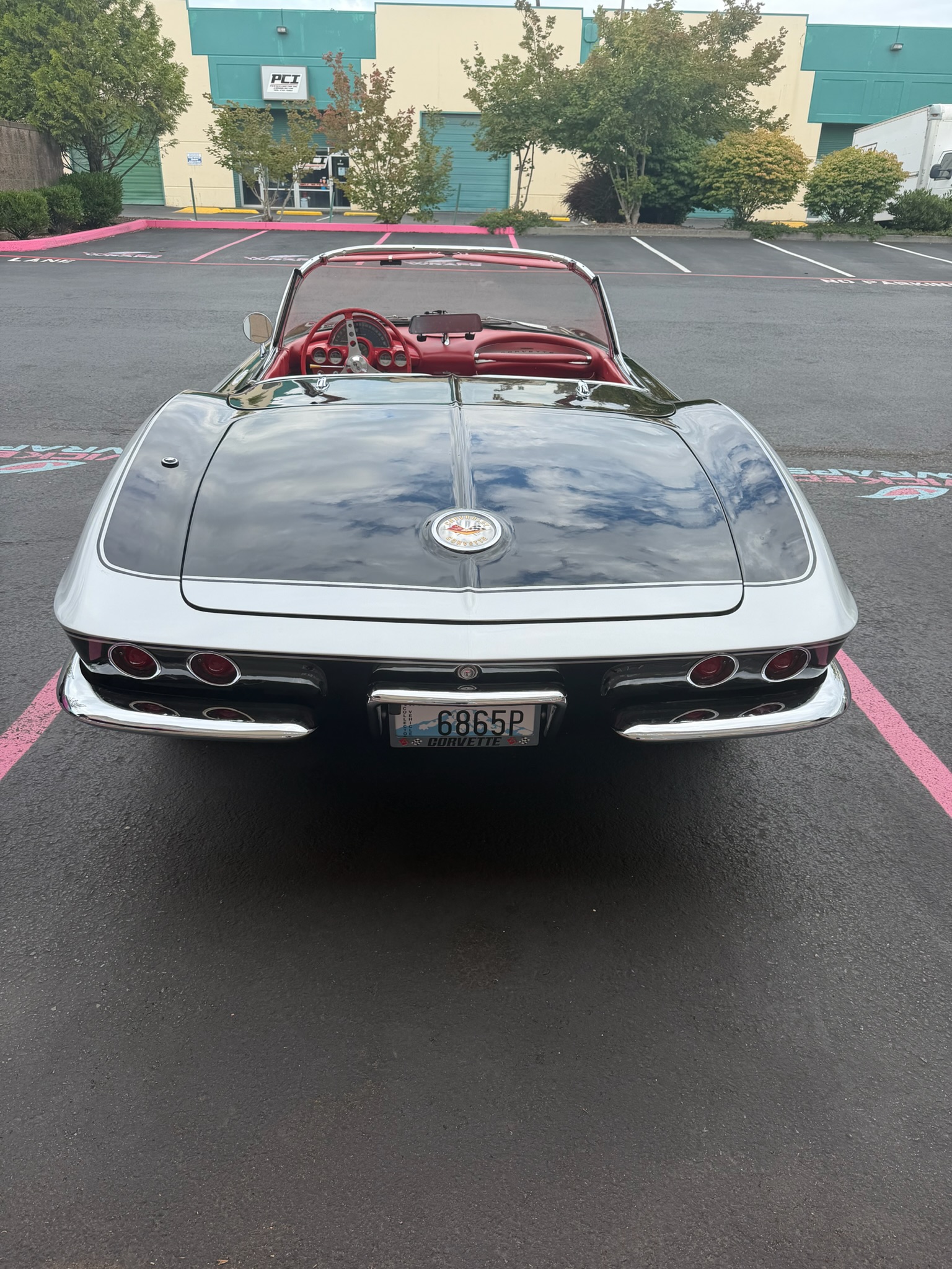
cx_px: 476
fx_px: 880
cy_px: 634
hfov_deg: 56.8
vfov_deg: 71.6
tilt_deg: -25.8
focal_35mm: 24
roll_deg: -0.5
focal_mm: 6.76
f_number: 1.78
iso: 80
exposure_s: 1/1271
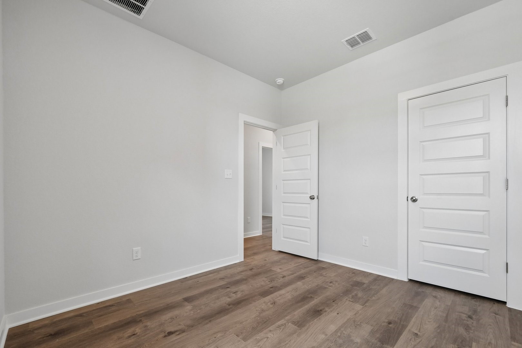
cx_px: 261
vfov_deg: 77.3
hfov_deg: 100.4
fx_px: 217
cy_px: 174
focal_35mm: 15
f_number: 8
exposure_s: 1/30
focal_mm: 10
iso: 400
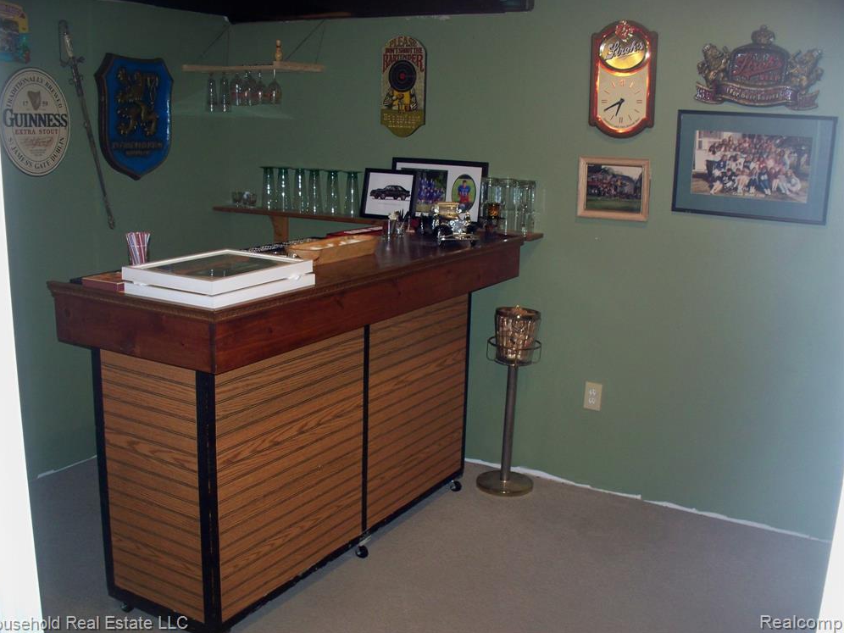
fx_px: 878
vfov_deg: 39.7
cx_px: 412
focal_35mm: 36
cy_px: 310
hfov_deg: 51.3
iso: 200
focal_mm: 7.54
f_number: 2.8
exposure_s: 1/30
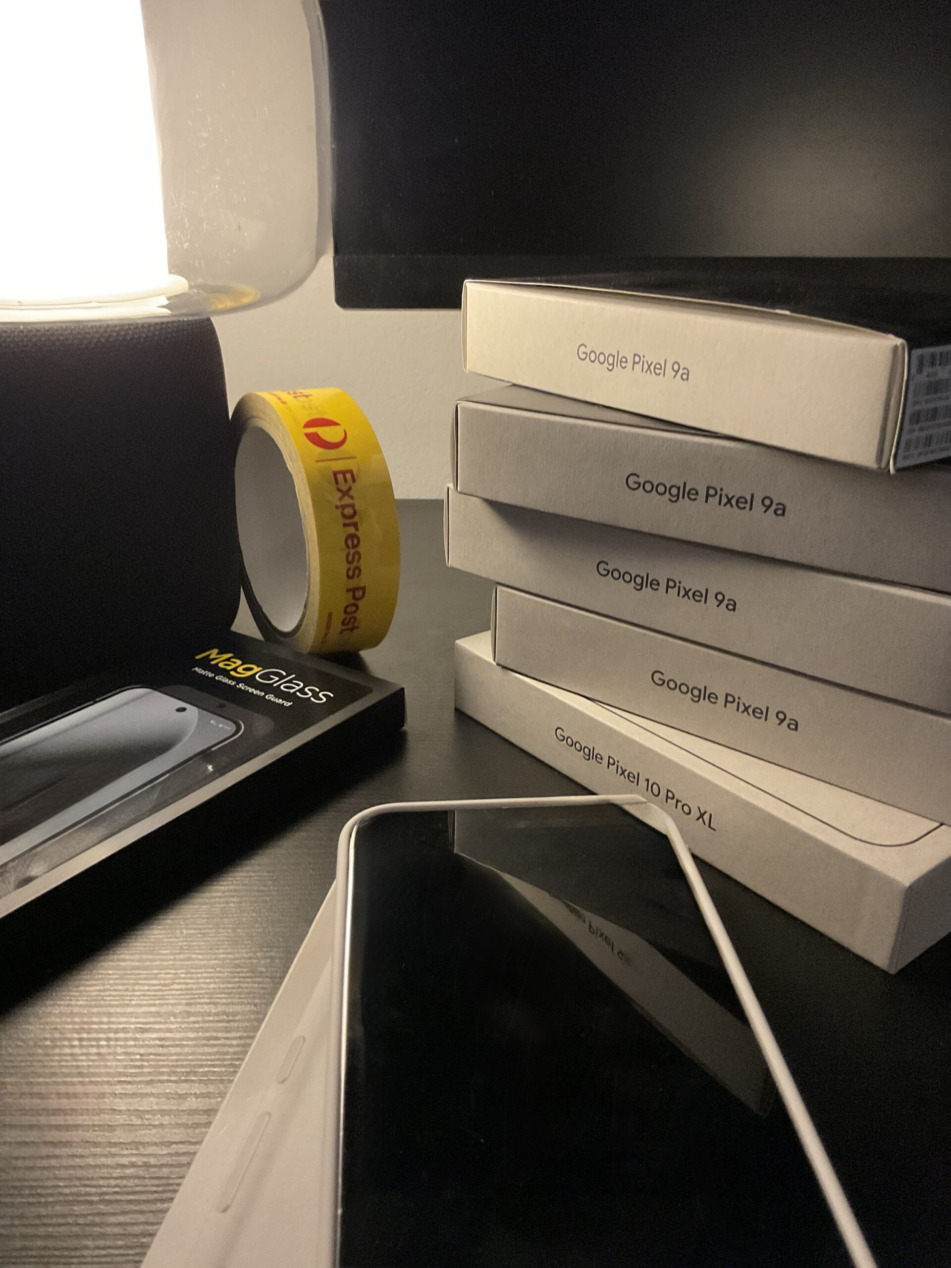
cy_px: 634
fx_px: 1062
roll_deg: -0.9
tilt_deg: -24.5
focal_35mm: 29
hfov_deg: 48.2
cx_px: 476
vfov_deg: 61.7
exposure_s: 1/30
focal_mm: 3
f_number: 1.8
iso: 400
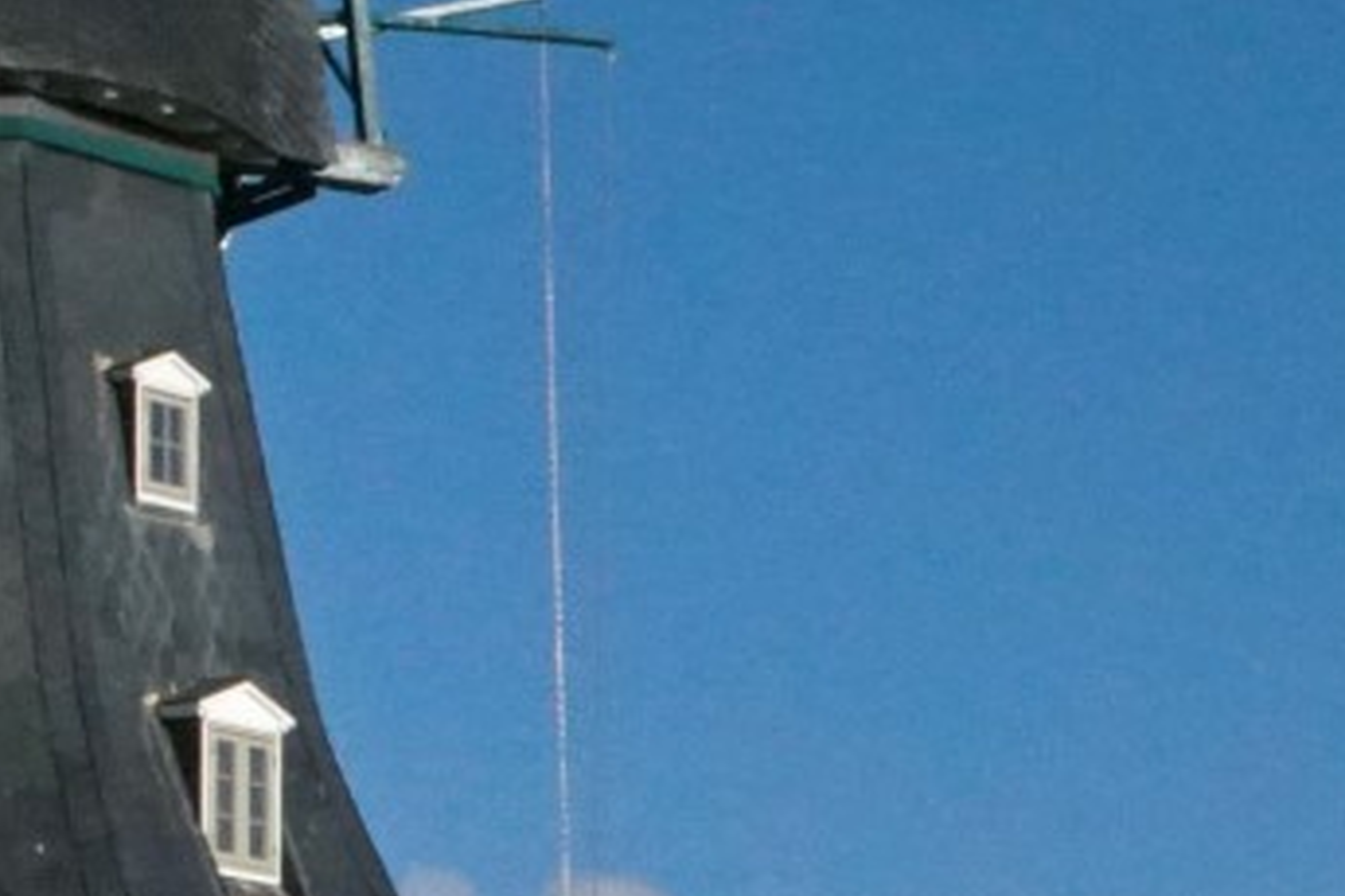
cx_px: -749
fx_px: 6837
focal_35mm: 183
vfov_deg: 7.5
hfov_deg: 10.8
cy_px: 347
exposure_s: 1/4000
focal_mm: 26
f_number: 22
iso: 5000
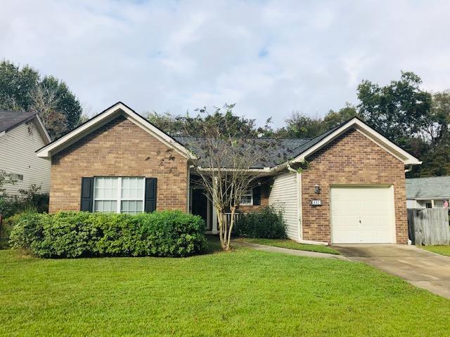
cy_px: 168
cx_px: 225
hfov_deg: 63.4
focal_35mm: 28
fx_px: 364
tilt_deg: +6.7
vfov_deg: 49.7
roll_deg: +0.3
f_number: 1.8
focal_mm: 3.99
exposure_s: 1/1779
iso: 20
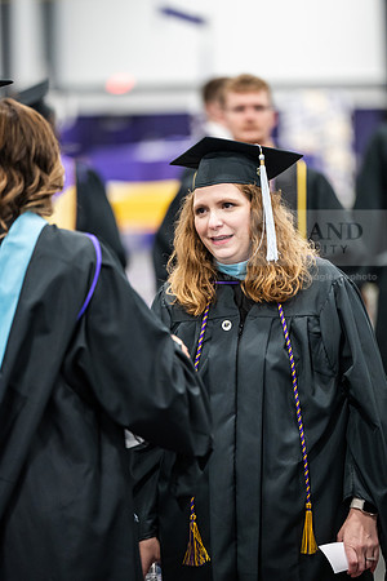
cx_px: 194
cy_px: 290
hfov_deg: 6.9
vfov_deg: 10.3
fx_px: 3225
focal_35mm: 200
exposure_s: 1/200
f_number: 2.8
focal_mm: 200
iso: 4000
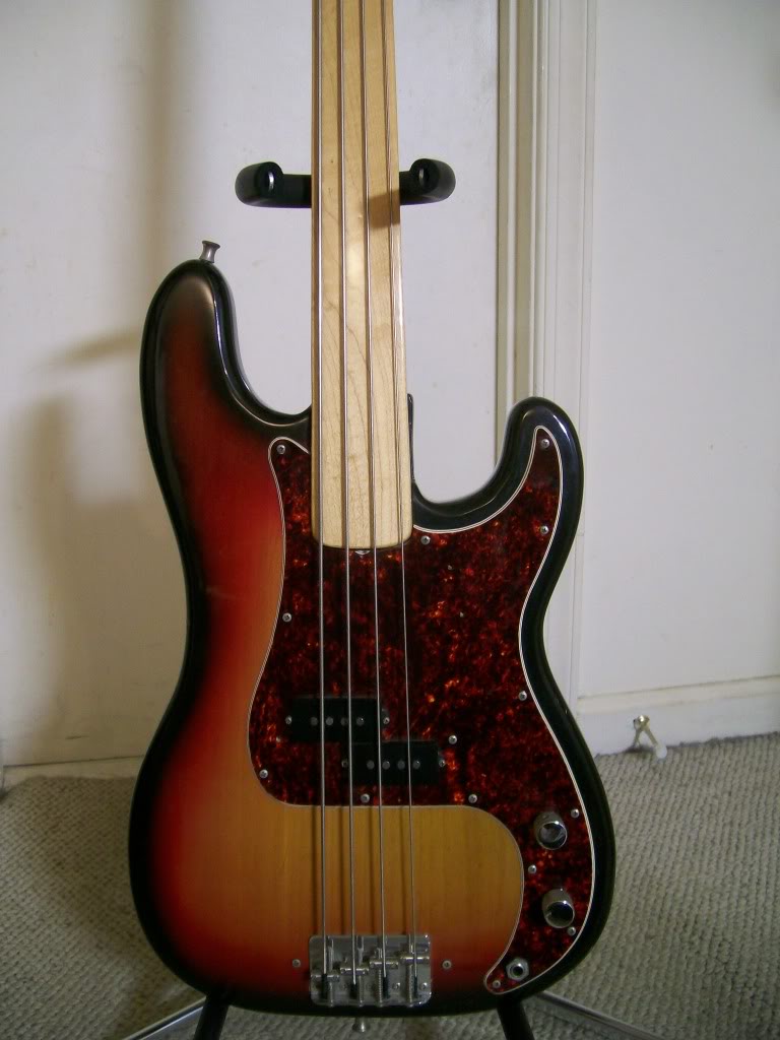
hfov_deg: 40.7
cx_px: 390
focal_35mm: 35
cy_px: 520
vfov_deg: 52.6
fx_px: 1052
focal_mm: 5.8
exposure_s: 1/19.8
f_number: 2.8
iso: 160
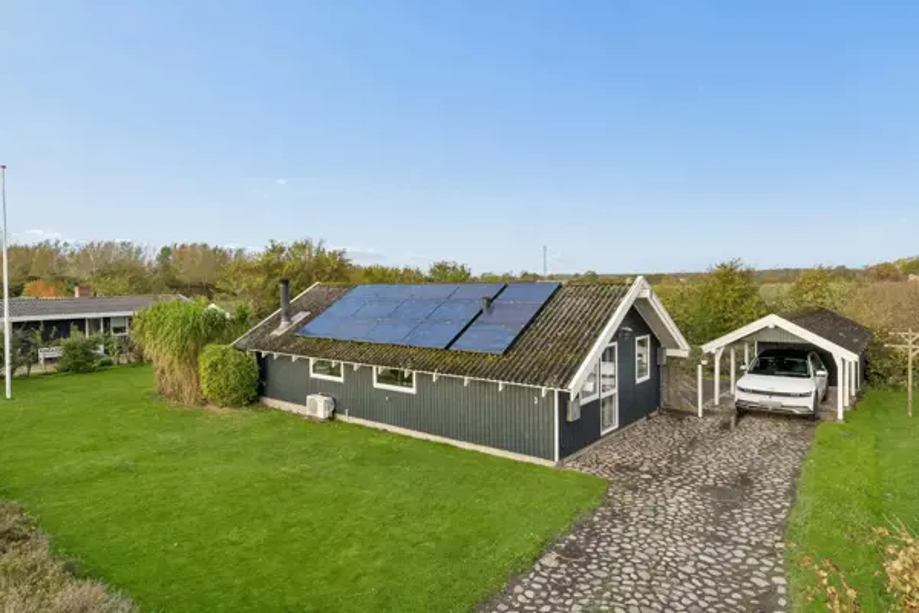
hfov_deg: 77.3
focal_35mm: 22
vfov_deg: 56.1
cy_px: 306
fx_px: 574
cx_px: 460
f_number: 8
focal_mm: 15
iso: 400
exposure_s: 1/400
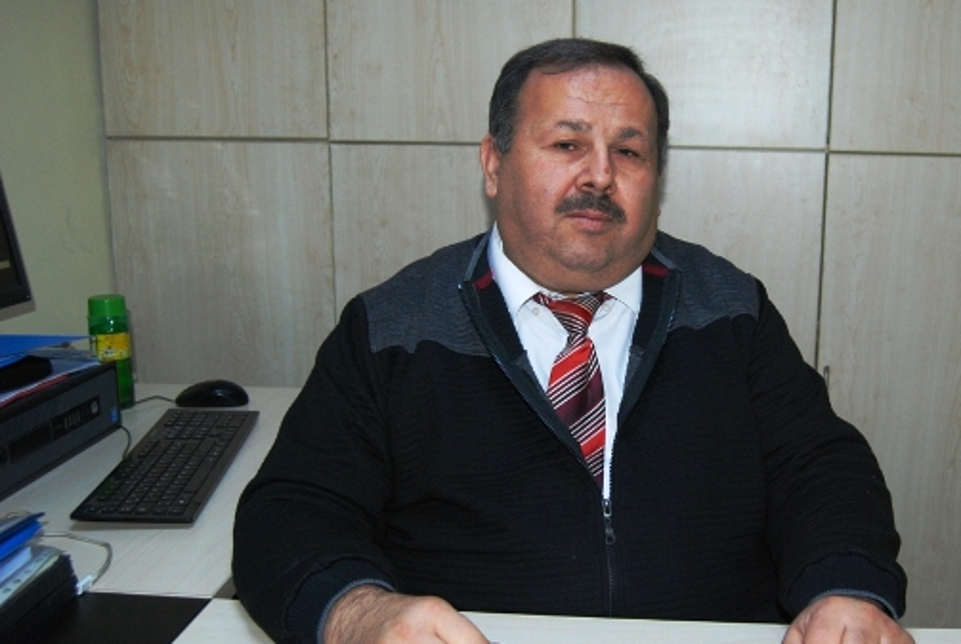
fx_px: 1123
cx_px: 604
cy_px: 328
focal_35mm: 42
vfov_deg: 32.0
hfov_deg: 45.9
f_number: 4
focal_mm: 22
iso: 400
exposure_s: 1/60
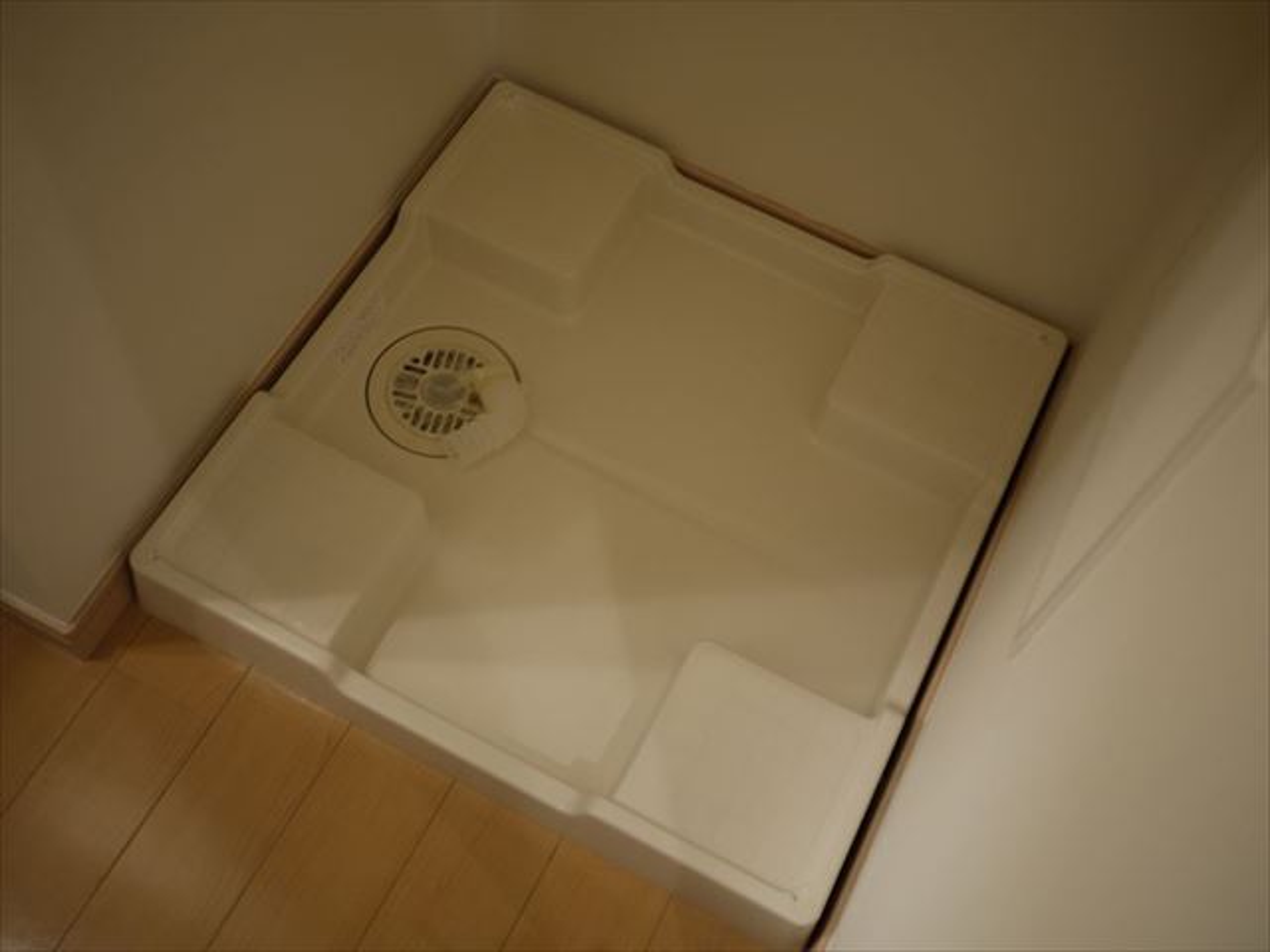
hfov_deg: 46.8
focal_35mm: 40
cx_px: 635
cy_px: 476
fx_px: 1468
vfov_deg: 36.0
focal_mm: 20
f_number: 1.7
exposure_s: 1/40
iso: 100
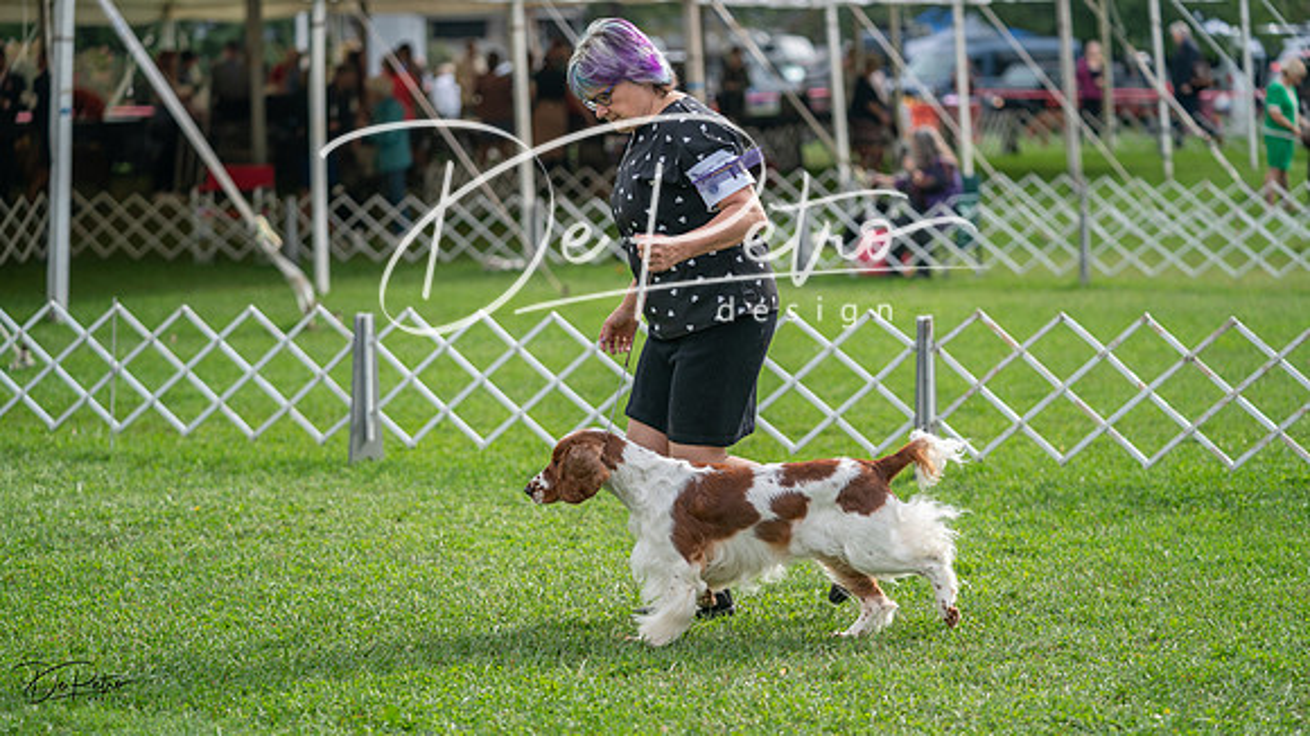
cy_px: 368
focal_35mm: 102
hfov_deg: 21.0
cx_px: 655
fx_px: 3529
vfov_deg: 11.9
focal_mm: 97
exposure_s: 1/1000
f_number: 2.8
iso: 100
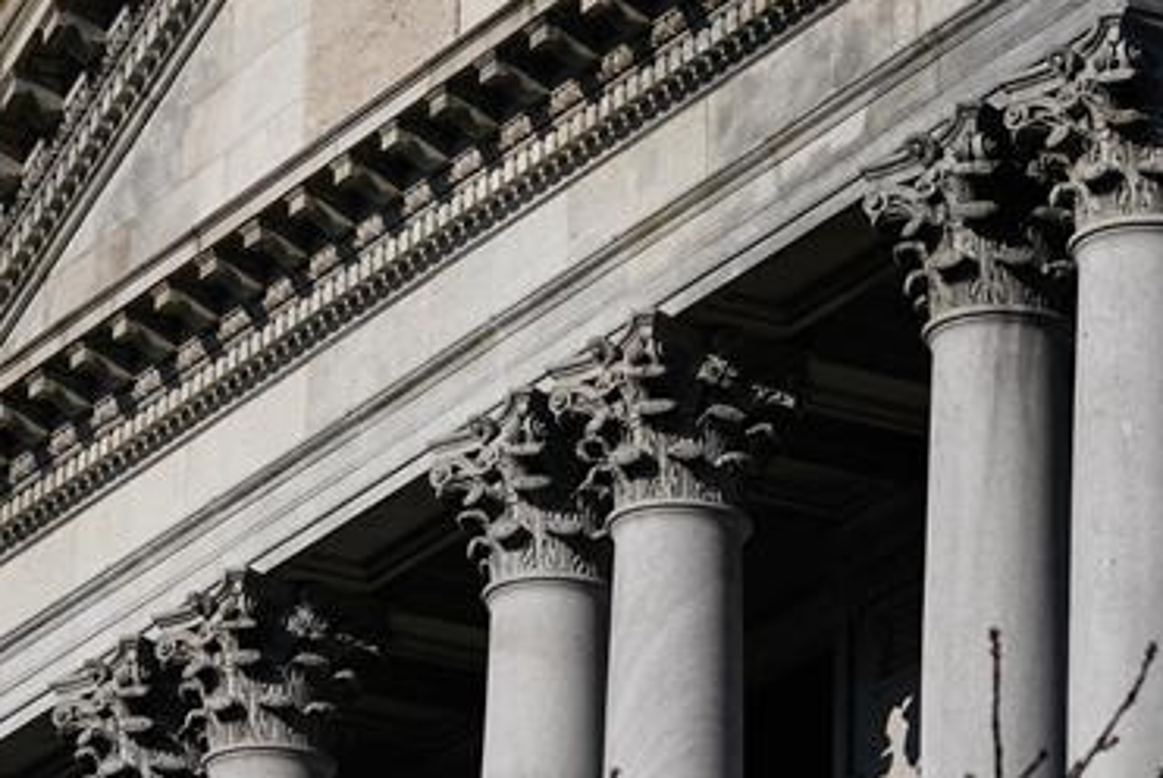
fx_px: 8600
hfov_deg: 7.7
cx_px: 433
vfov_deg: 5.2
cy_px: 205
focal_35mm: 266
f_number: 14
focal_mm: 152
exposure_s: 1/400
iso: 200
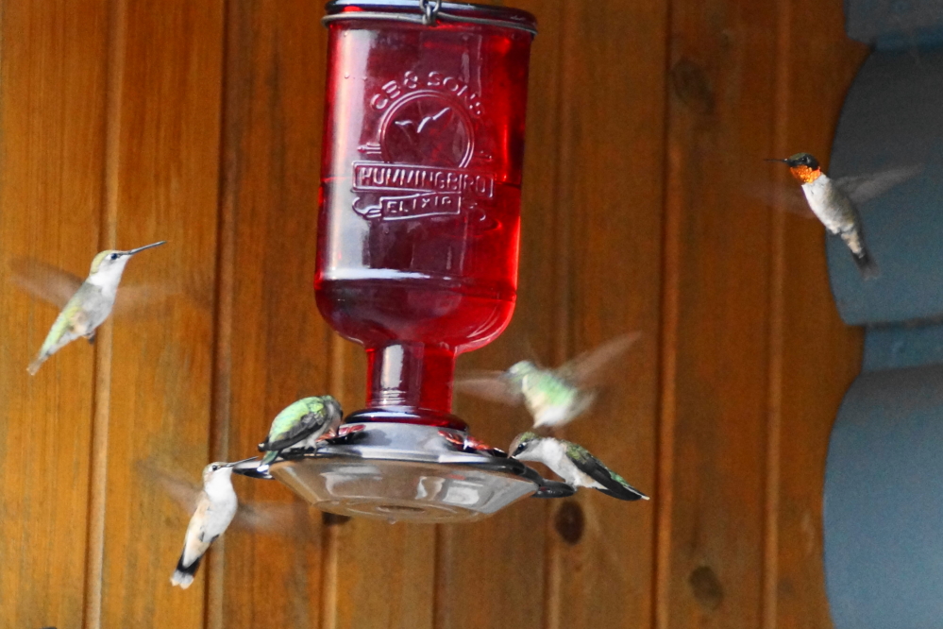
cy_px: 314
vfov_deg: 5.1
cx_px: 472
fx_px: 7072
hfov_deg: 7.6
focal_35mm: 270
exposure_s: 1/80
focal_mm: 180
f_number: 6.3
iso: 1600
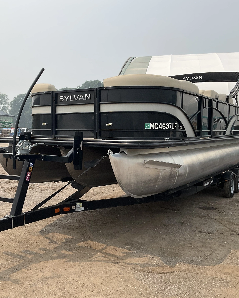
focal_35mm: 38
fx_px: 336
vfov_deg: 47.9
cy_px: 149
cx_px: 96
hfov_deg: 39.0
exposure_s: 1/2538
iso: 25
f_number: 1.8
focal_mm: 3
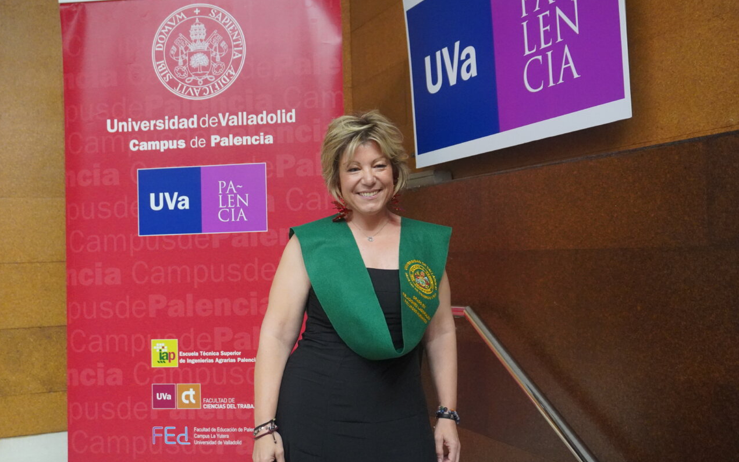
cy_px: 216
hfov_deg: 50.9
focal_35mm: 39
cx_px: 367
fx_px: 776
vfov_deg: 33.2
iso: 5000
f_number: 4.5
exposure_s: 1/160
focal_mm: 25
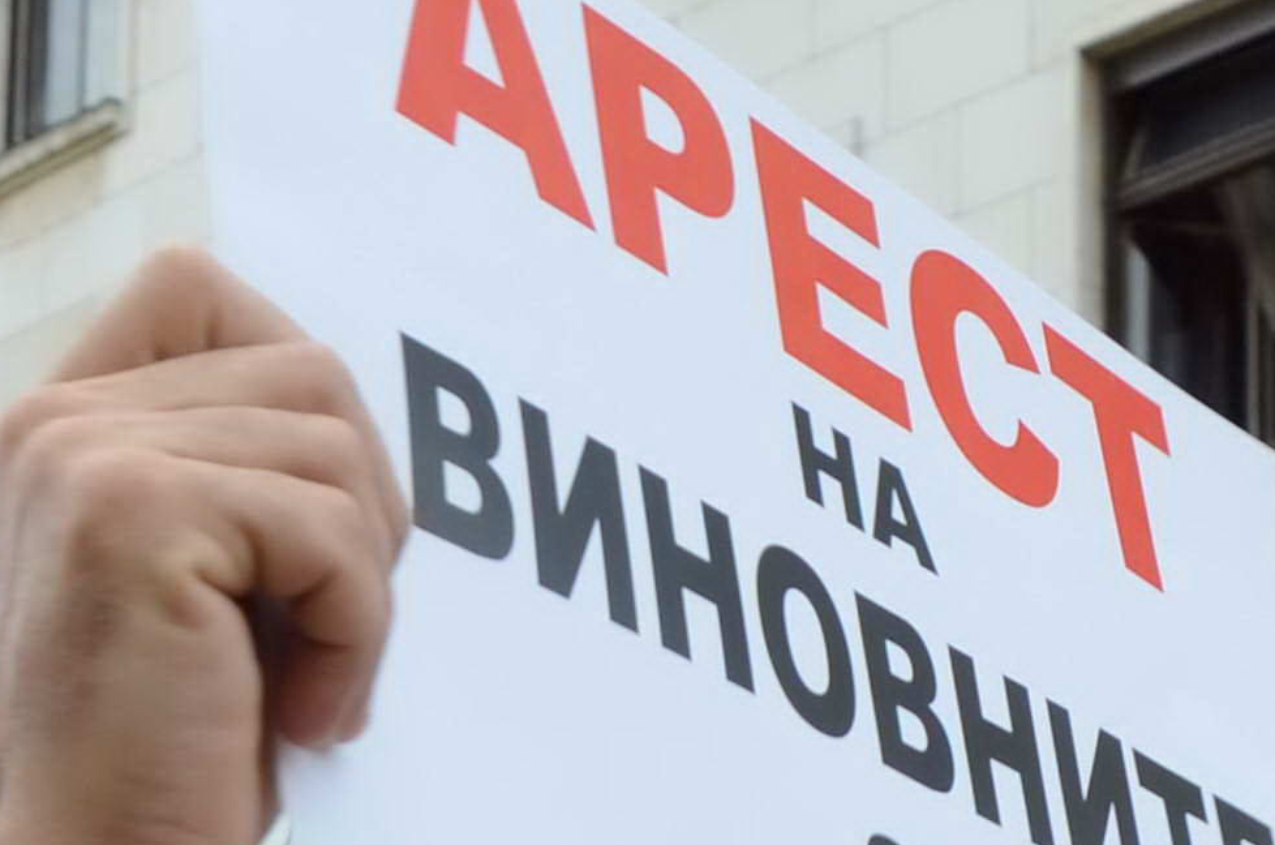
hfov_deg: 15.0
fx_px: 4807
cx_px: 322
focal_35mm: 136
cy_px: 1759
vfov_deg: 9.3
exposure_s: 1/160
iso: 160
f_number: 7.1
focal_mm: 18
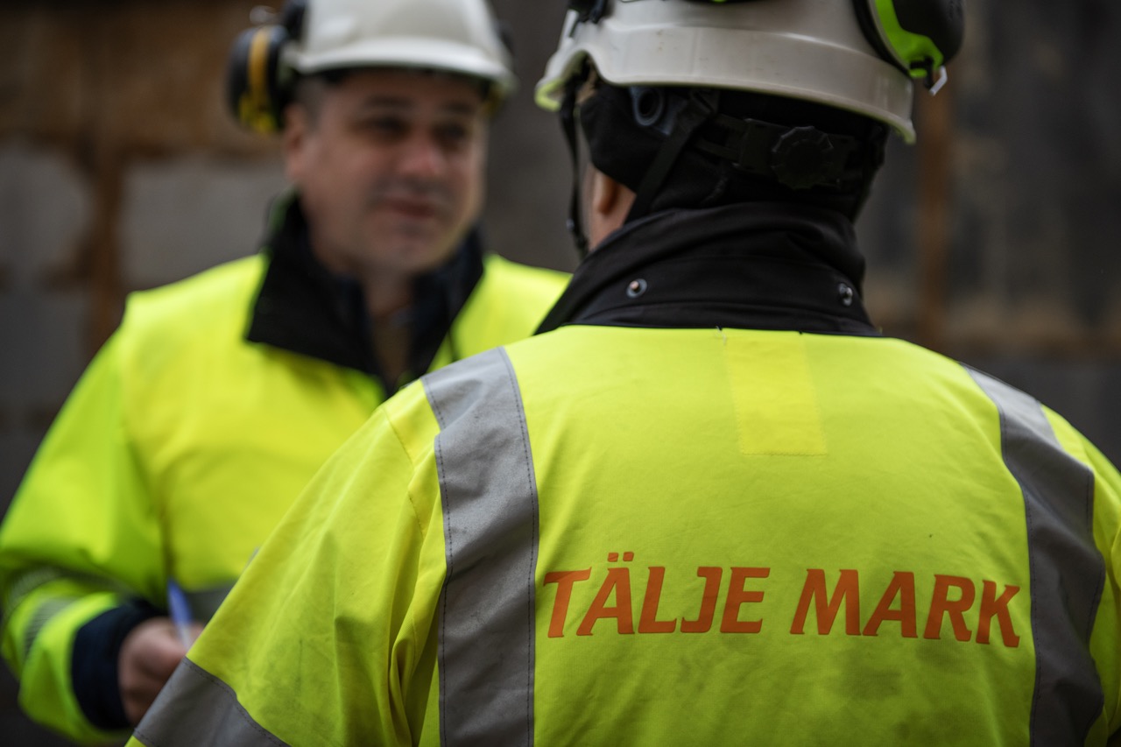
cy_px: 374
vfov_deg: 20.6
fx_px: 2055
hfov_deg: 30.5
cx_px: 560
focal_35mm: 66
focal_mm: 66
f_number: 2.8
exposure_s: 1/500
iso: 400
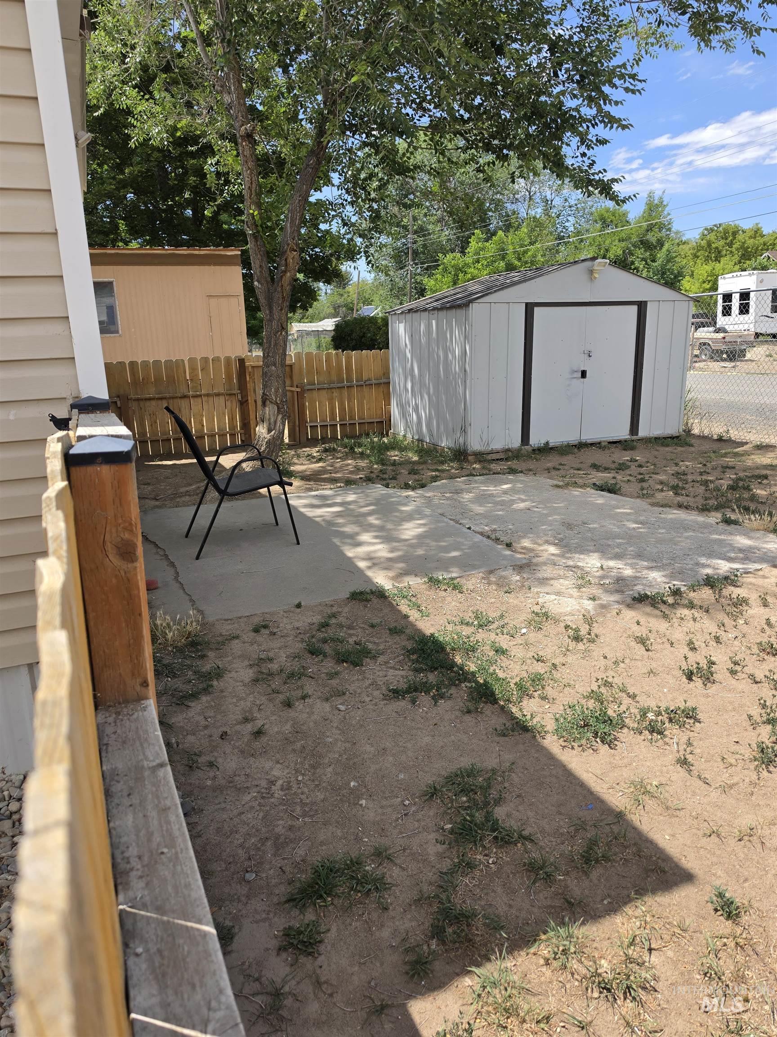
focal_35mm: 23
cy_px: 518
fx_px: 688
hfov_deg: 58.9
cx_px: 388
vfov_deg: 73.9
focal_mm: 6.5
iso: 64
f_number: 1.4
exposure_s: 1/4235
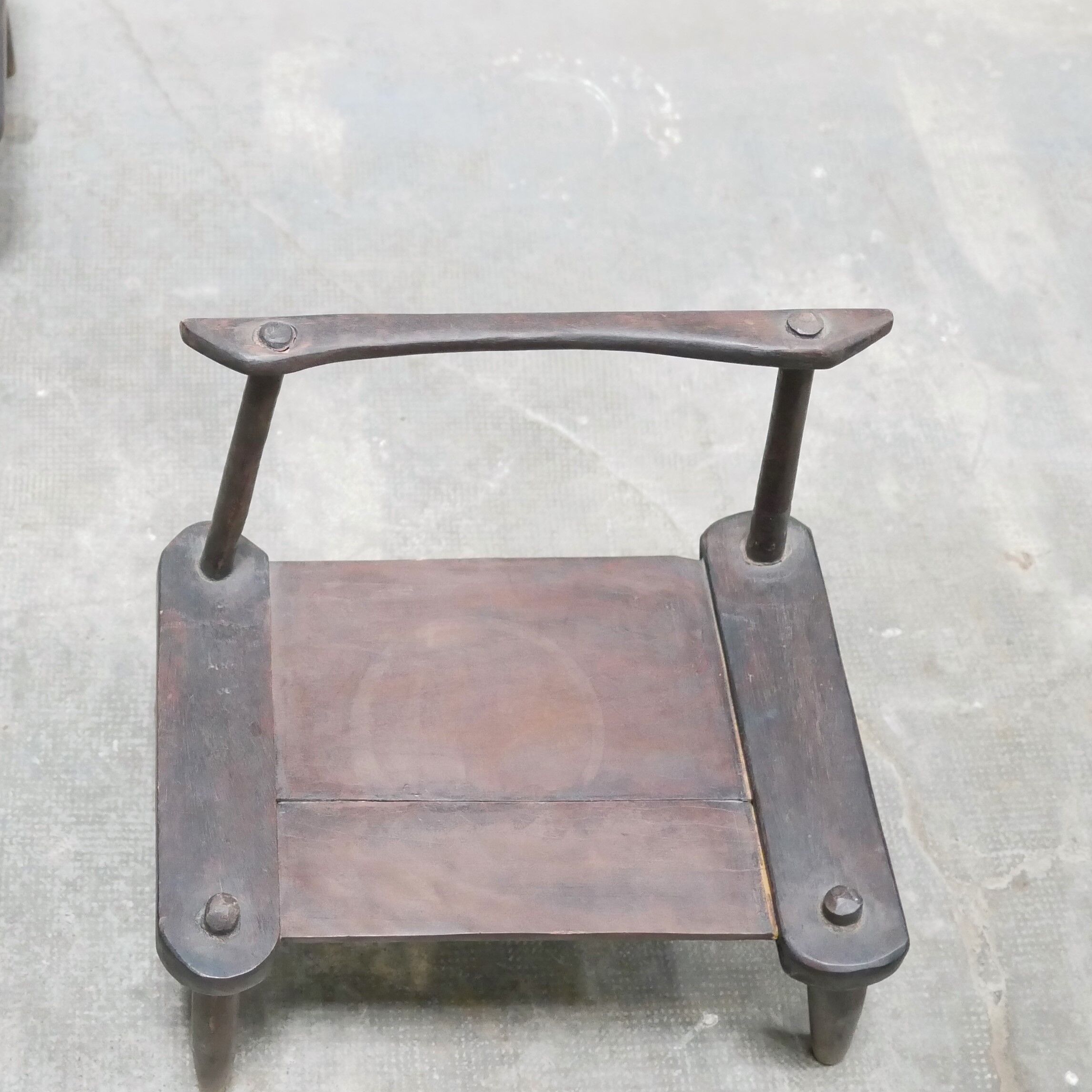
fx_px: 2534
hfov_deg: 23.8
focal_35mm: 71
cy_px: 340
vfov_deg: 24.2
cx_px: 171
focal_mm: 20
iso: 2500
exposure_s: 1/60
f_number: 1.7
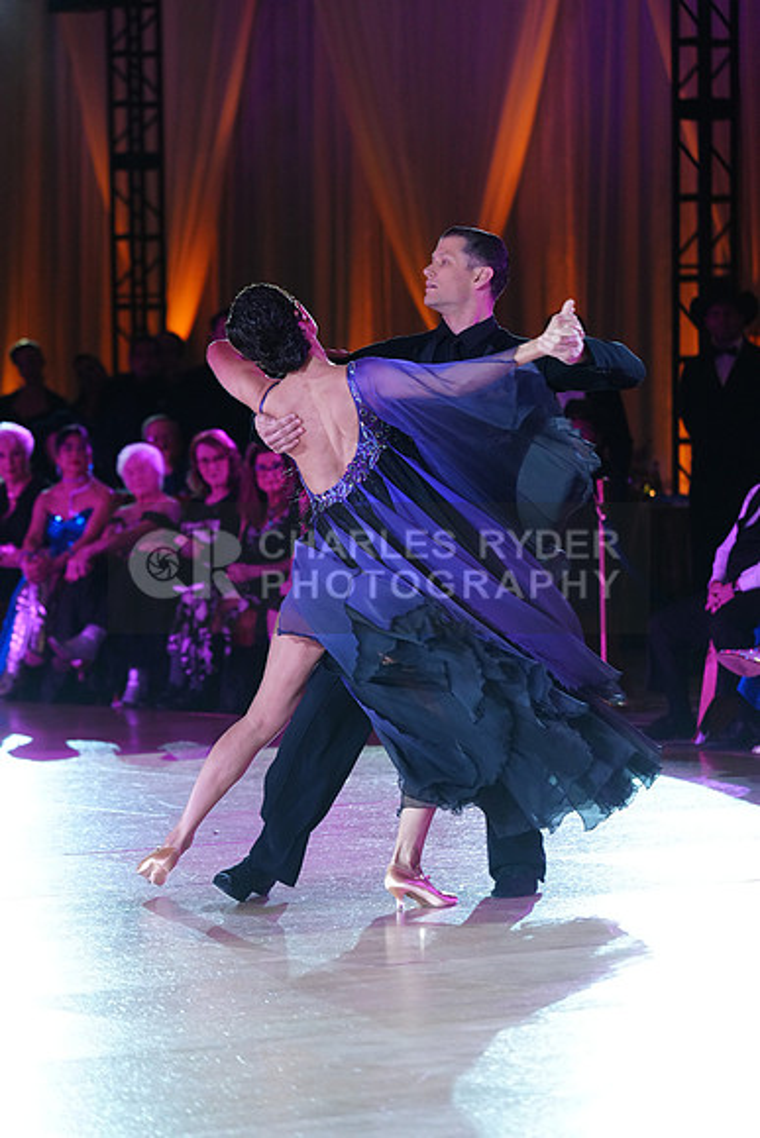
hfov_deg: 9.1
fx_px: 4778
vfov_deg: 13.6
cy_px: 569
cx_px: 380
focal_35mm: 151
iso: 2000
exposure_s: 1/400
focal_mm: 151
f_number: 4
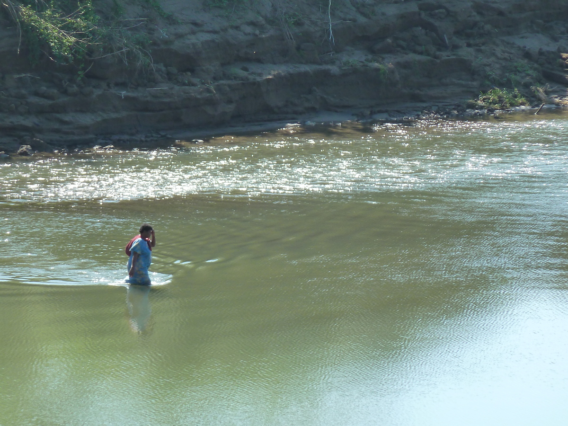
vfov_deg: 3.7
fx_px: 6547
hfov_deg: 5.0
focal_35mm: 399
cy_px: 213
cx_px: 284
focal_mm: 49.2
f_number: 4.9
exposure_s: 1/160
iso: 125
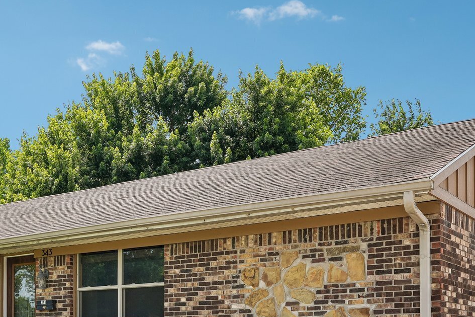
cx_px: 137
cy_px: 261
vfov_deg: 25.5
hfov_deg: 37.5
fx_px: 686
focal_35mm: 52
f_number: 8
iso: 100
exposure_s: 1/160
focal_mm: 24
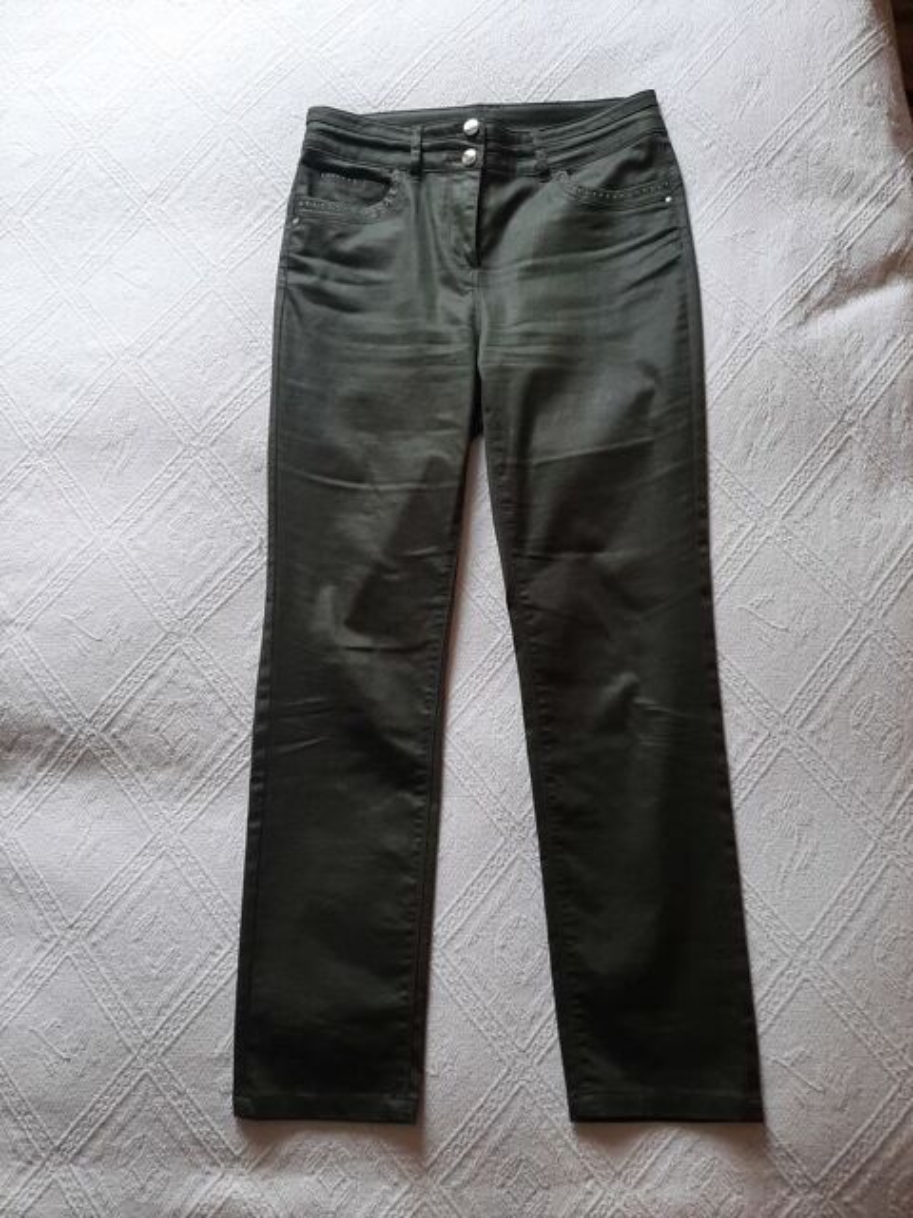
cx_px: 456
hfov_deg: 53.1
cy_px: 609
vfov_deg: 67.3
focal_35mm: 26
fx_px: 914
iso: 125
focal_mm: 3.93
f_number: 1.7
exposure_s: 1/50
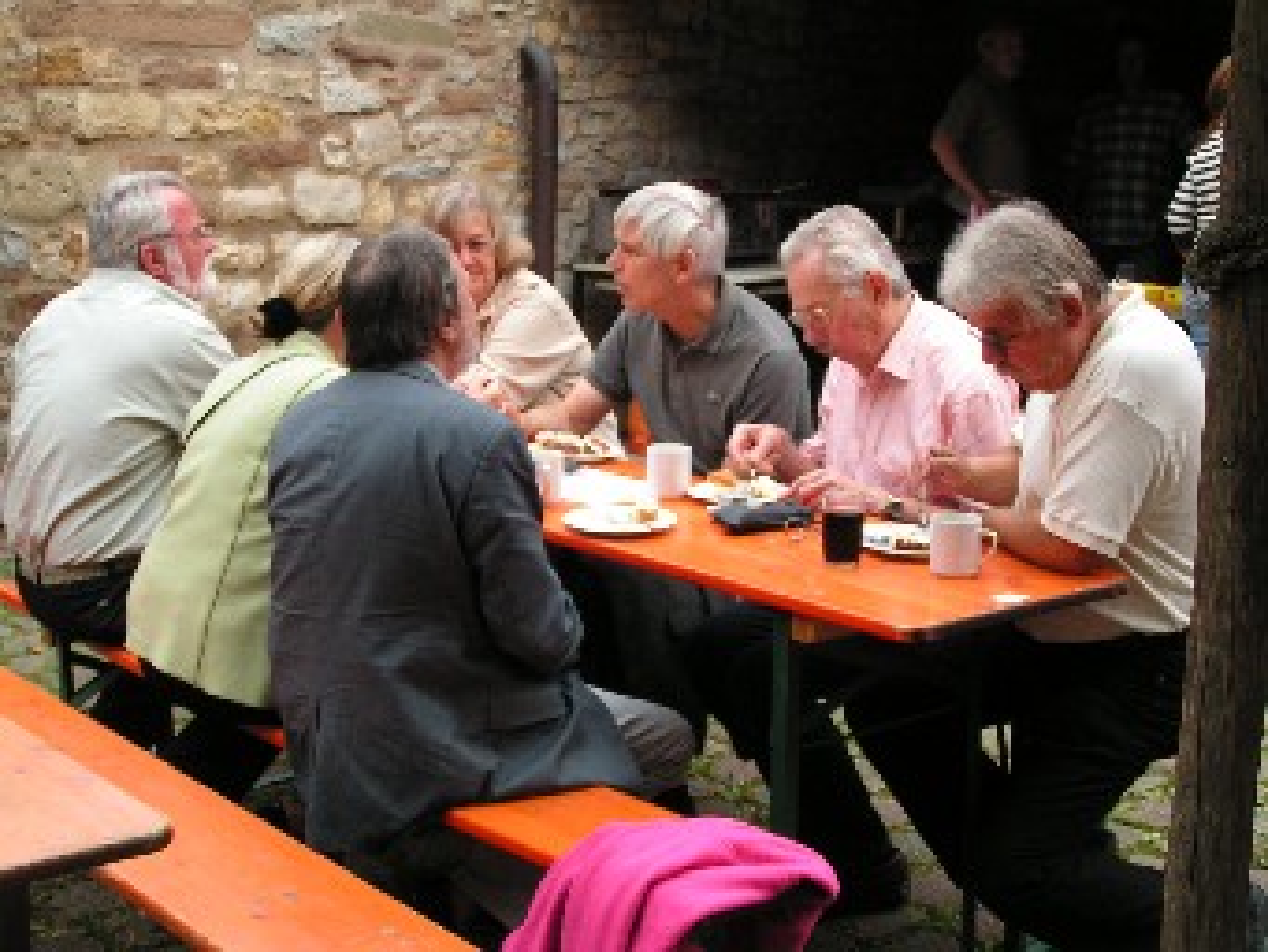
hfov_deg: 32.7
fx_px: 2162
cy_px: 476
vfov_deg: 24.8
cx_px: 634
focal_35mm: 59
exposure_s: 1/160
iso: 50
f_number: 3.2
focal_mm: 9.9
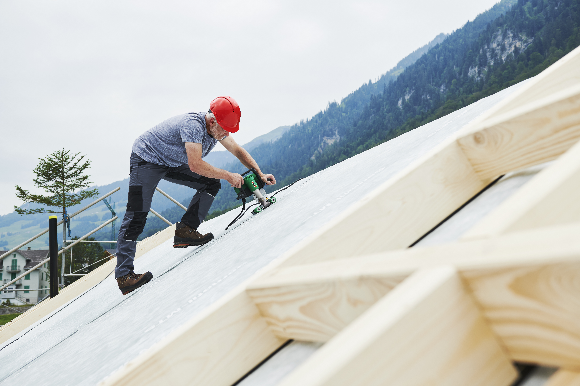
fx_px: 644
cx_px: 290
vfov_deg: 33.4
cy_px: 193
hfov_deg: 48.5
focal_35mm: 40
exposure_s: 1/250
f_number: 5.6
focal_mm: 40
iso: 50
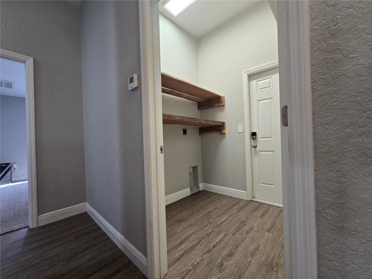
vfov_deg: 89.9
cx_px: 186
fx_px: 140
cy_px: 140
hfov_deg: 106.2
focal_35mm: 13
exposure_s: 1/60
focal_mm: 2.2
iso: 160
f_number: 2.2
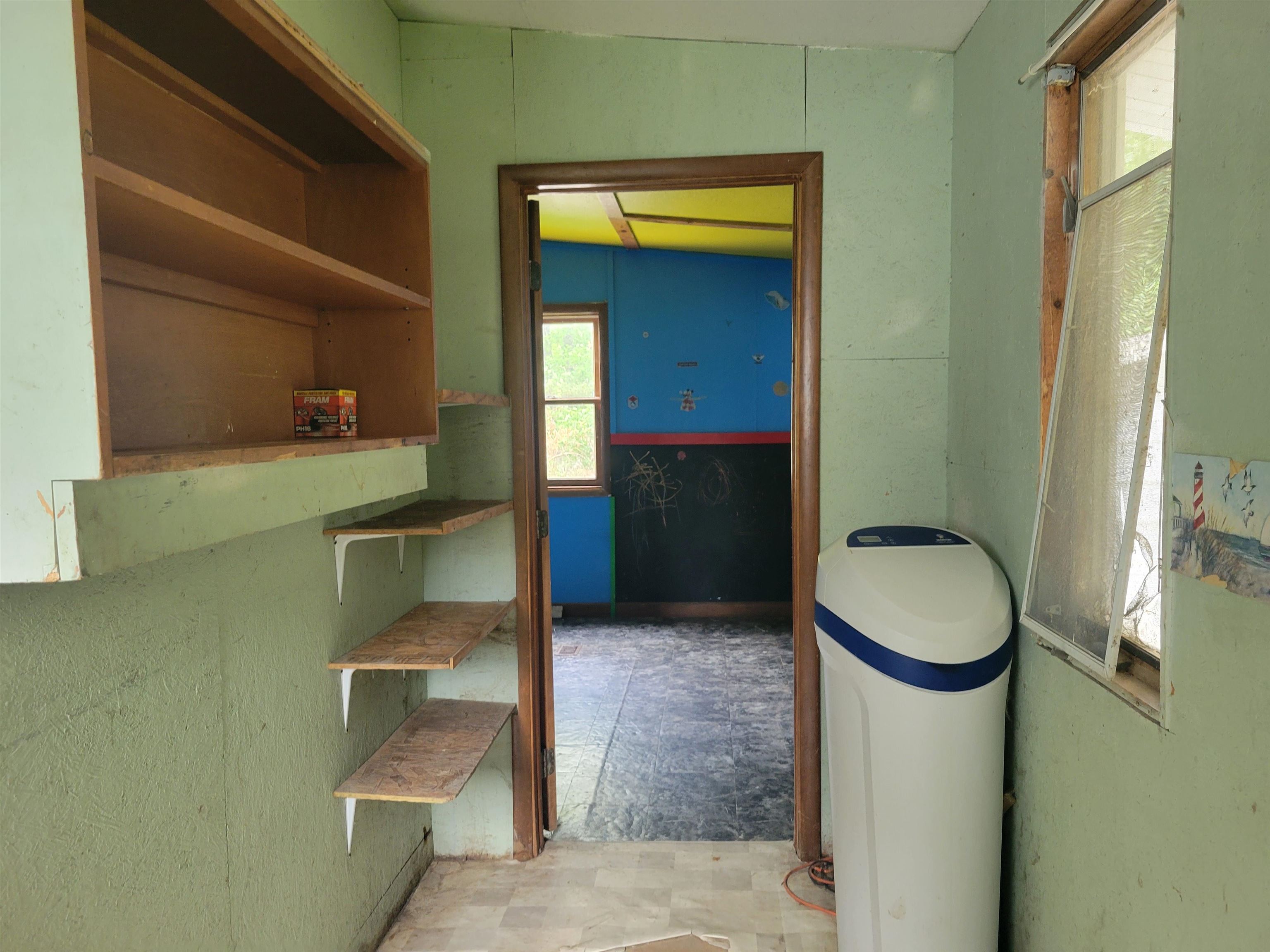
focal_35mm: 26
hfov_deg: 67.3
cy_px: 476
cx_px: 635
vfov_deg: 53.1
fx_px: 954
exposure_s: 1/40
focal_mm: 5.4
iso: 200
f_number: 1.8
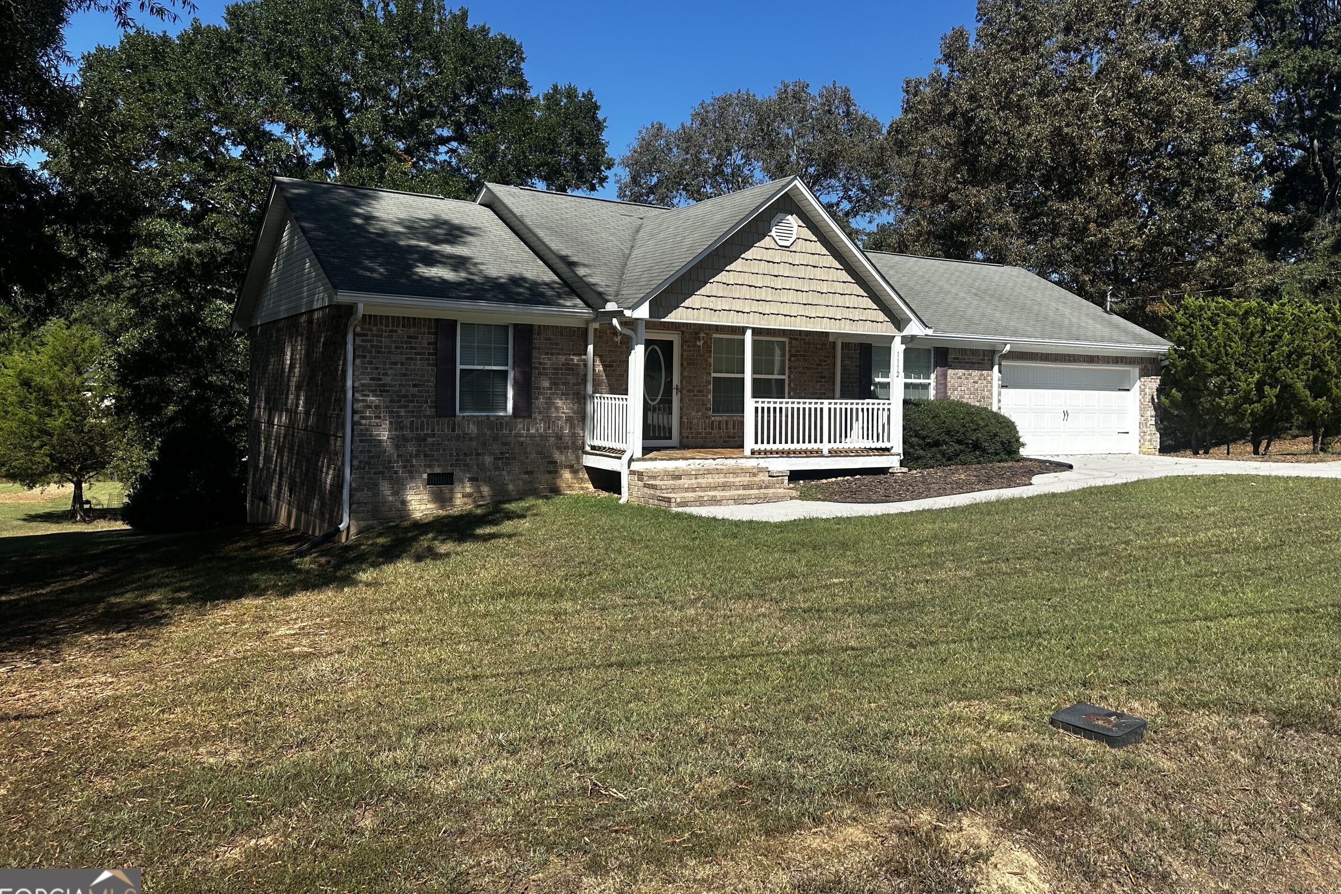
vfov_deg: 47.8
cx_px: 704
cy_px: 379
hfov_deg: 67.3
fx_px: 1006
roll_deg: -1.4
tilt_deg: +0.3
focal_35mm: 27
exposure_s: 1/3155
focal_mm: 6.86
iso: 80
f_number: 1.78
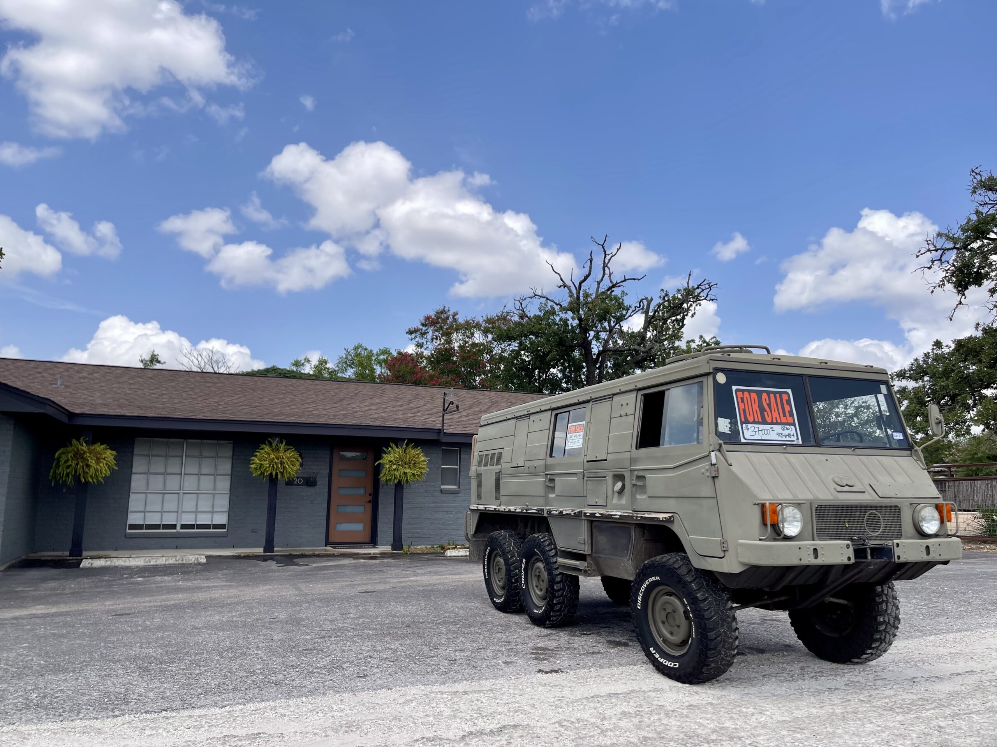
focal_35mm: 25
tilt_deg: +10.1
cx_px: 498
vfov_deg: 54.9
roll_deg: -1.0
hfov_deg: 69.4
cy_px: 374
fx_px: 720
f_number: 1.6
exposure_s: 1/3559
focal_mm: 5.1
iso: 32
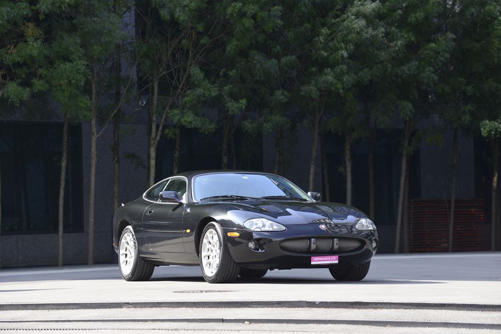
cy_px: 167
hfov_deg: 17.1
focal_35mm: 120
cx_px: 250
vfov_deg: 11.4
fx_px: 1671
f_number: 6.3
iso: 250
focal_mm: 120
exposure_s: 1/200
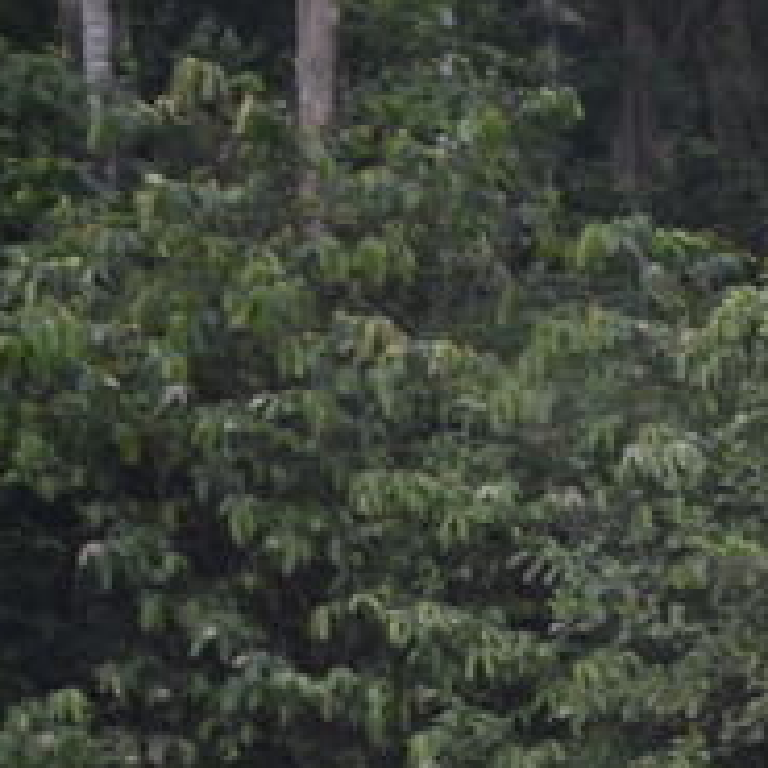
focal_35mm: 273
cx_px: 1015
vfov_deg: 6.4
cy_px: 577
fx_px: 6853
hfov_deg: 6.4
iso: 560
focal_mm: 80
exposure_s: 1/125
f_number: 5.6
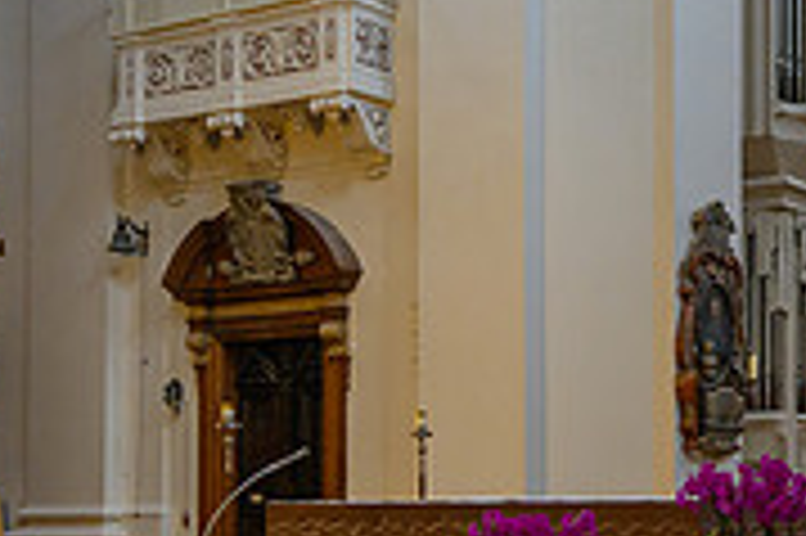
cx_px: 770
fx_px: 1521
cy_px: 477
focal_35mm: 68
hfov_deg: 28.2
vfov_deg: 19.6
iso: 1600
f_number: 8
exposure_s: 1/8
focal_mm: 14
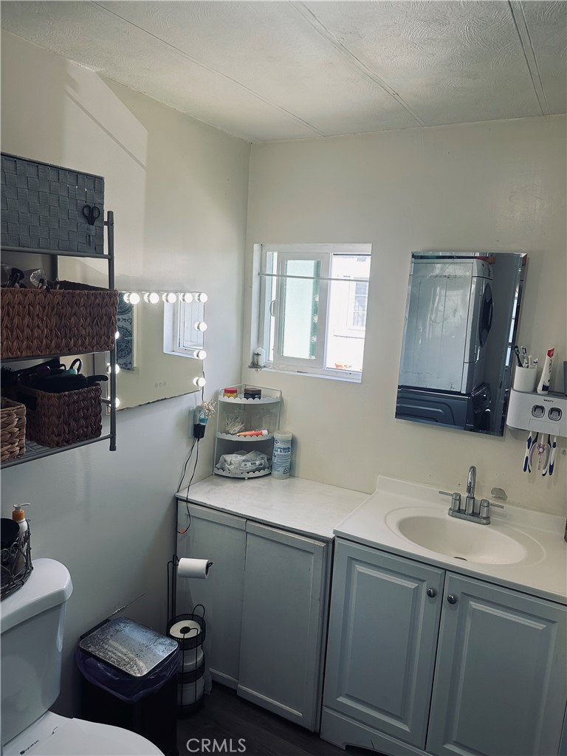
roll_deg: -4.3
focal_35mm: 24
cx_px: 284
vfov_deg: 71.6
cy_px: 378
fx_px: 524
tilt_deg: -9.9
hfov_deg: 56.8
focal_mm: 6.86
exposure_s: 1/140
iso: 100
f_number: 1.78
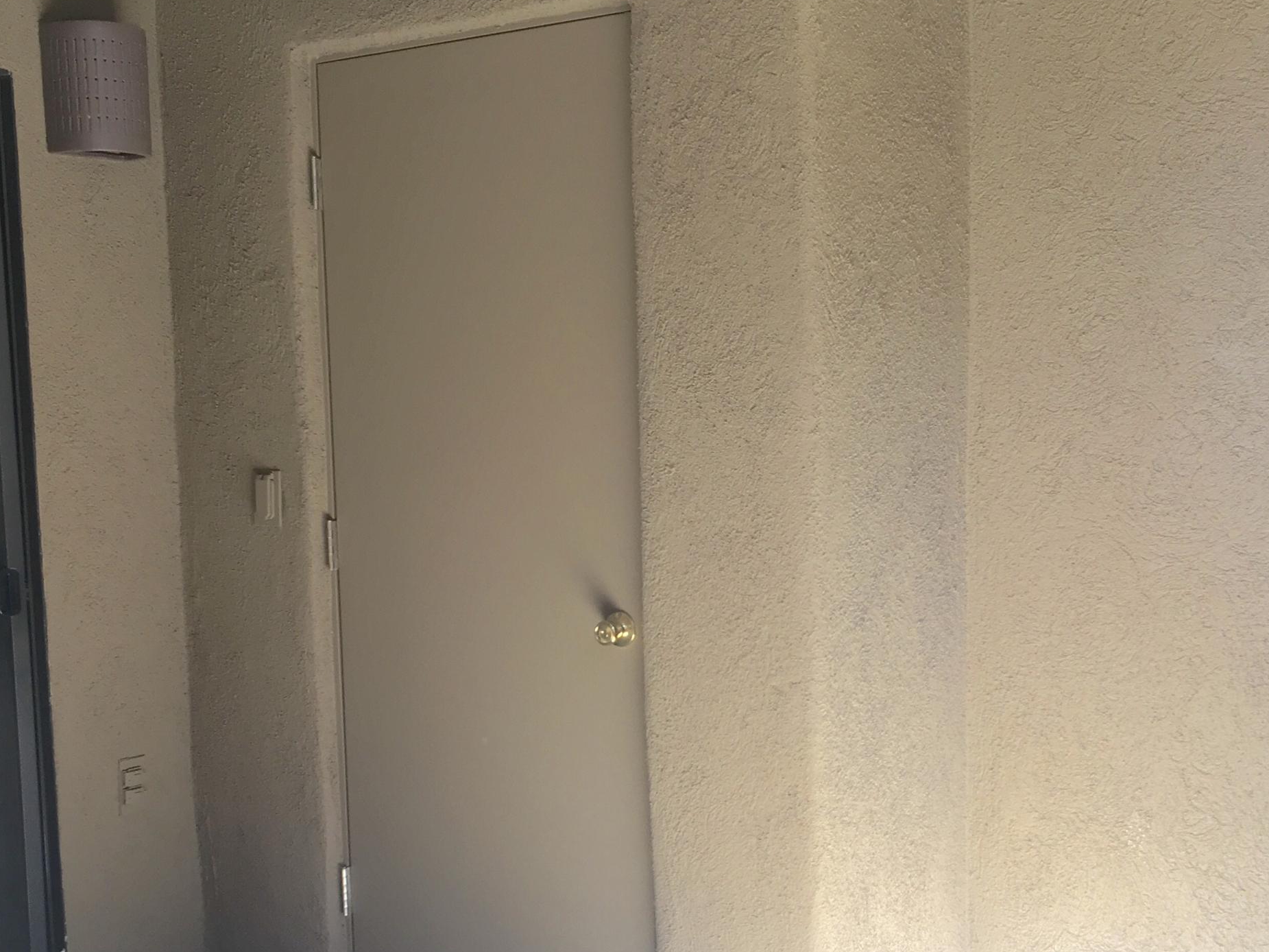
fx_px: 1723
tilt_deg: -5.4
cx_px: 596
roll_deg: +1.7
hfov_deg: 40.4
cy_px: 619
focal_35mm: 47
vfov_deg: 30.7
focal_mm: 4.15
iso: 40
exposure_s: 1/120
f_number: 2.2
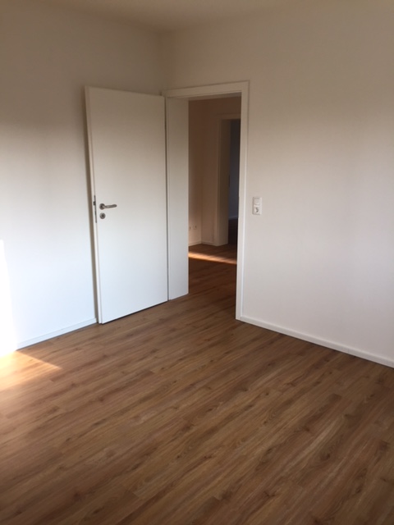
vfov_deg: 61.7
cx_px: 197
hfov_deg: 48.2
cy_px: 262
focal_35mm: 29
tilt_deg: -14.5
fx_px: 440
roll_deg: +0.0
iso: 40
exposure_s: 1/100
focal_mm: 4.15
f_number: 2.2
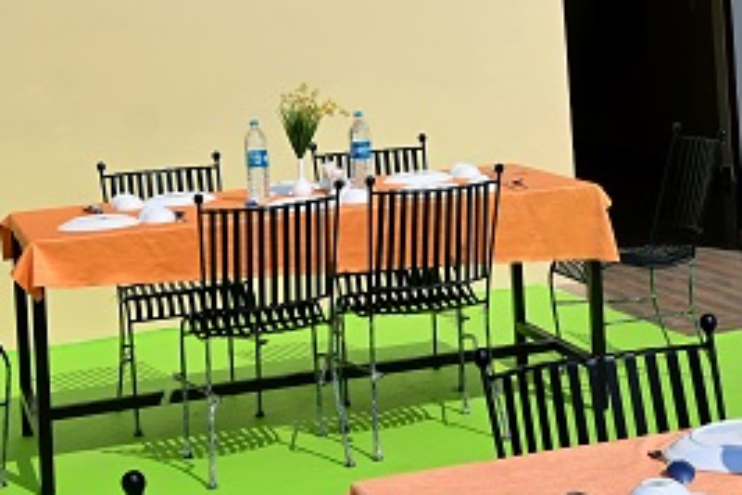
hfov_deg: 21.9
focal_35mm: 91
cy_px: -44
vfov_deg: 14.7
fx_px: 1875
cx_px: 667
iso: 100
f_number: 9
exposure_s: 1/640
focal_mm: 18
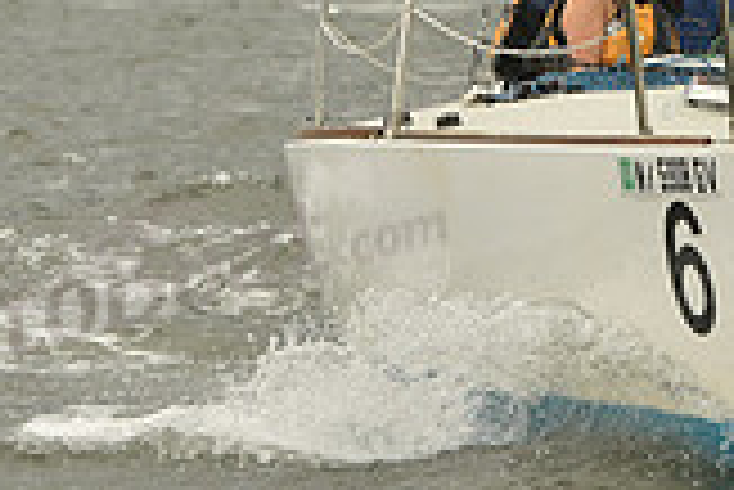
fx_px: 11224
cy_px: -7
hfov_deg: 3.7
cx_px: 684
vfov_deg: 2.5
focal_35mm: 550
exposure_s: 1/1250
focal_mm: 155
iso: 320
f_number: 7.1
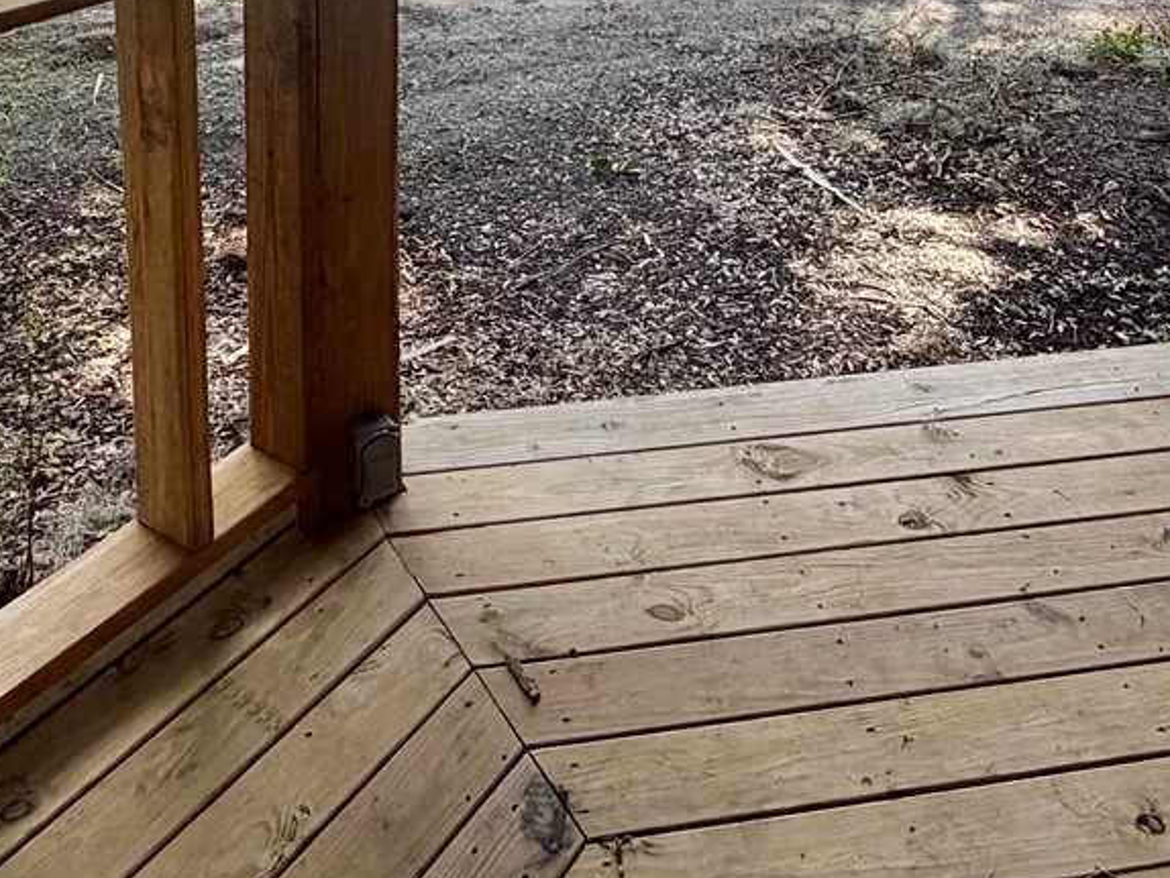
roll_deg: -0.9
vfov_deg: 29.7
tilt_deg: -6.5
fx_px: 1319
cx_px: 605
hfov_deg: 47.8
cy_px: -255
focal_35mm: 39
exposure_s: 1/770
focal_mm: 2.22
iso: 32
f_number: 2.2
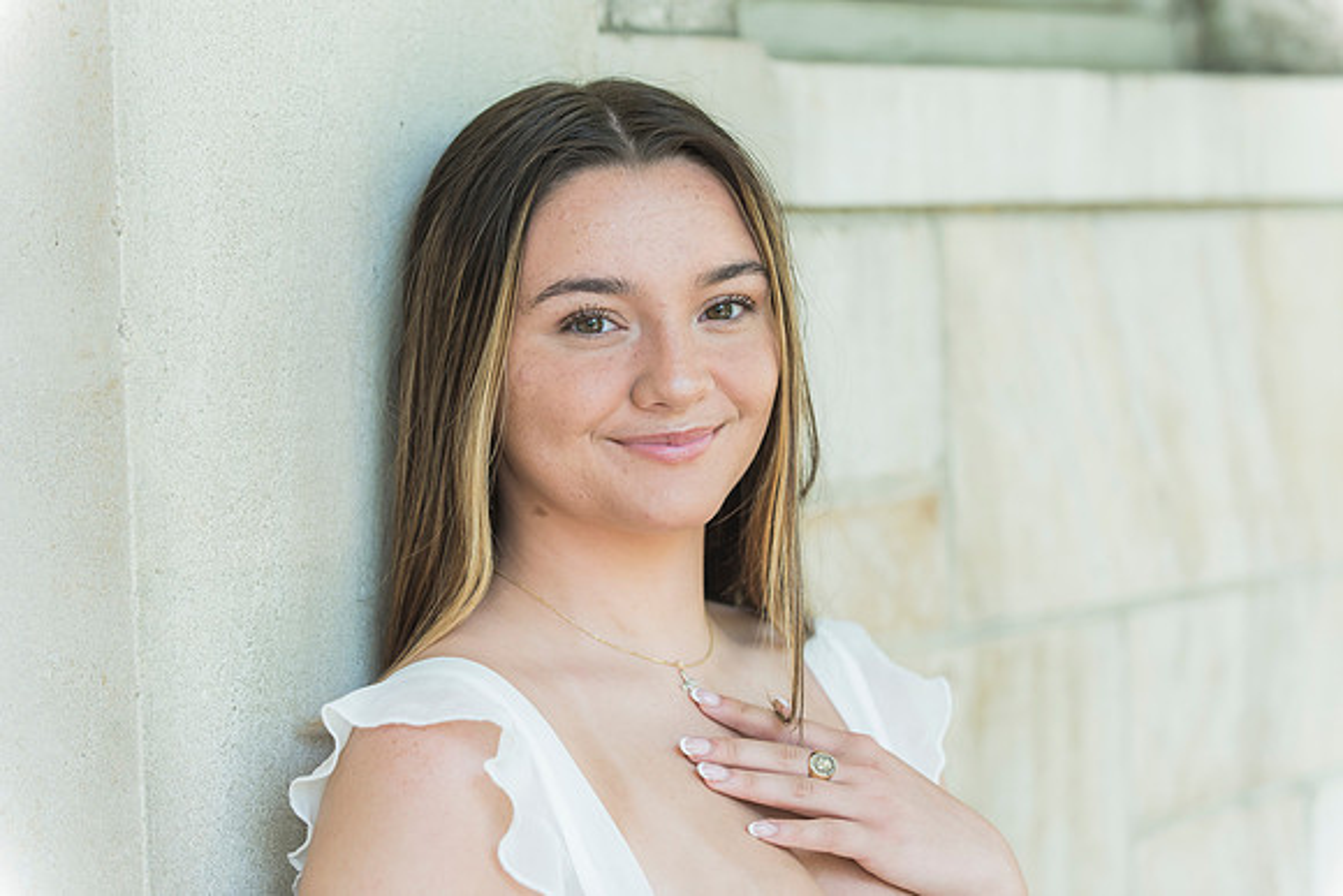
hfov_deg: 19.5
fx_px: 3918
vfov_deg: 13.0
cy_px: 448
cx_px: 672
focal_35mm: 105
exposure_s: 1/200
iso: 320
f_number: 4
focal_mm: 105
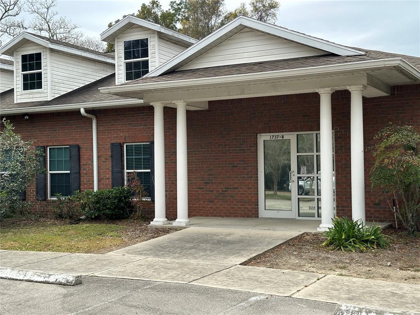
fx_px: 582
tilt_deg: +1.7
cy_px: 158
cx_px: 210
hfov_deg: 39.7
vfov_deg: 30.3
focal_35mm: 48
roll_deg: +0.2
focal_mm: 6.86
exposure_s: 1/2070
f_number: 1.78
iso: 64
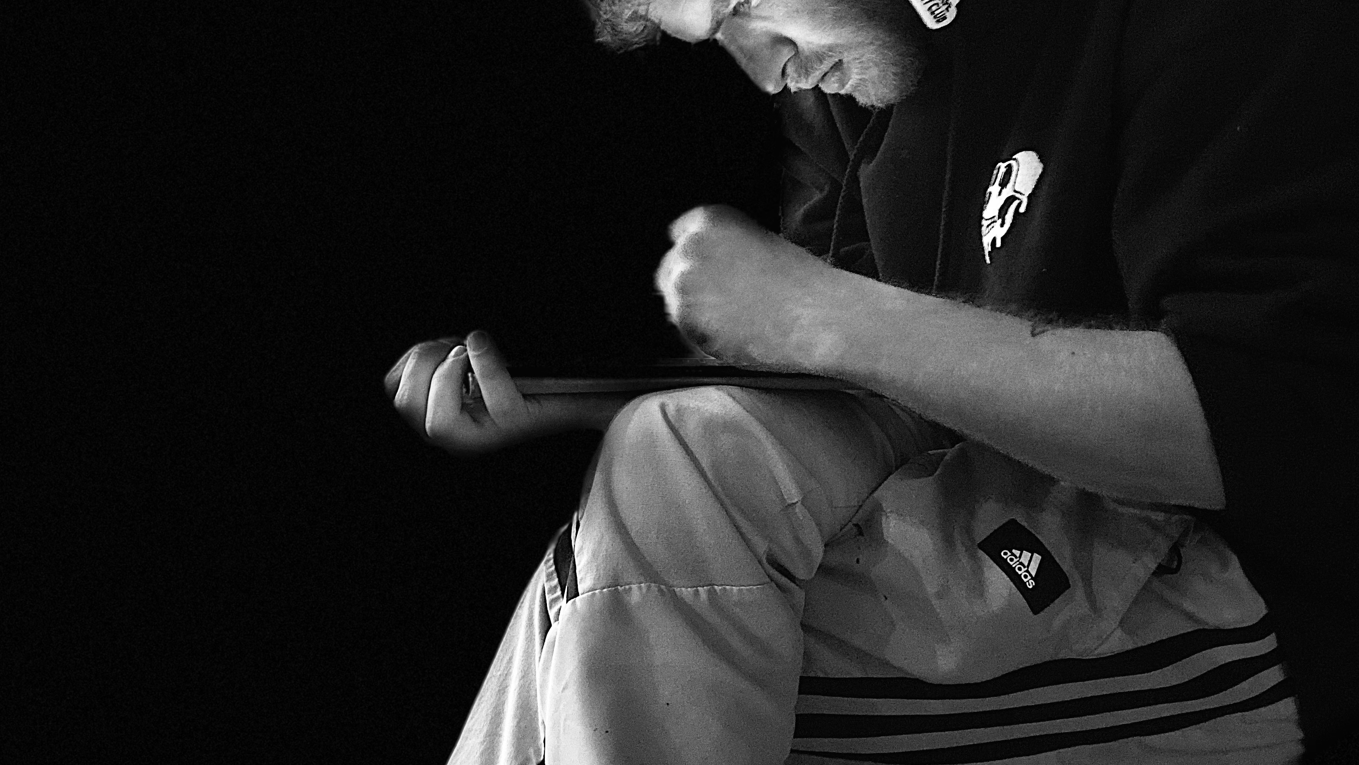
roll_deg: -1.0
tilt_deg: -11.5
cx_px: 712
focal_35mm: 36
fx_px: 1297
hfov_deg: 55.3
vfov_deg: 32.8
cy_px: 392
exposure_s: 1/17
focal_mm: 4.25
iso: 1000
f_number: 1.8
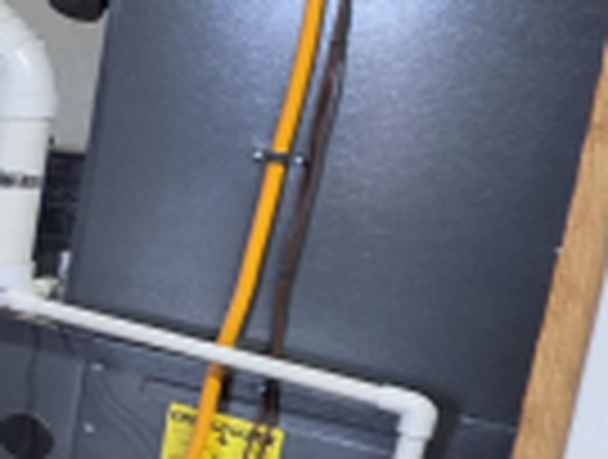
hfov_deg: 15.0
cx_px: -867
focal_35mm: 64
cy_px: 184
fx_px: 1127
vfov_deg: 23.0
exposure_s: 1/60
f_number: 1.9
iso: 200
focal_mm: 2.2
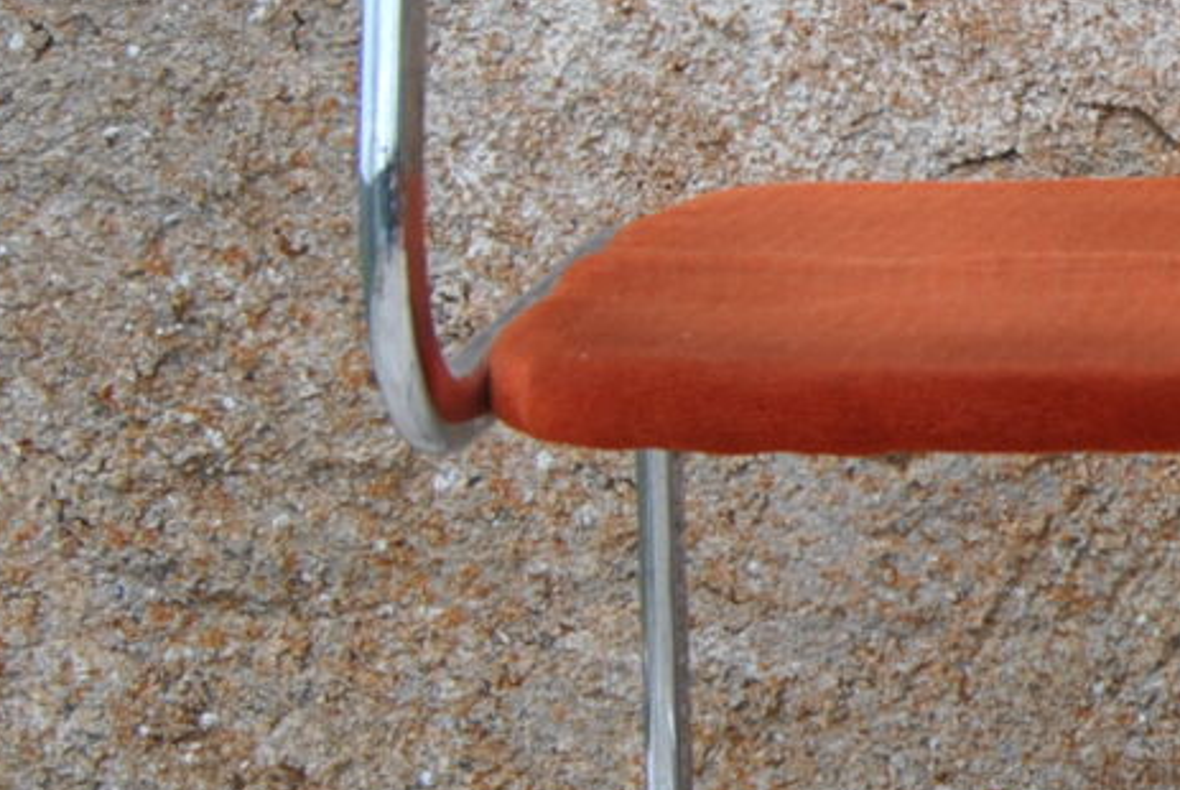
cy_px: 499
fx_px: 4529
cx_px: 1736
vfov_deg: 10.0
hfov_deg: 14.0
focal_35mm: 138
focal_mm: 22
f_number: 6.3
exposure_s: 1/160
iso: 100
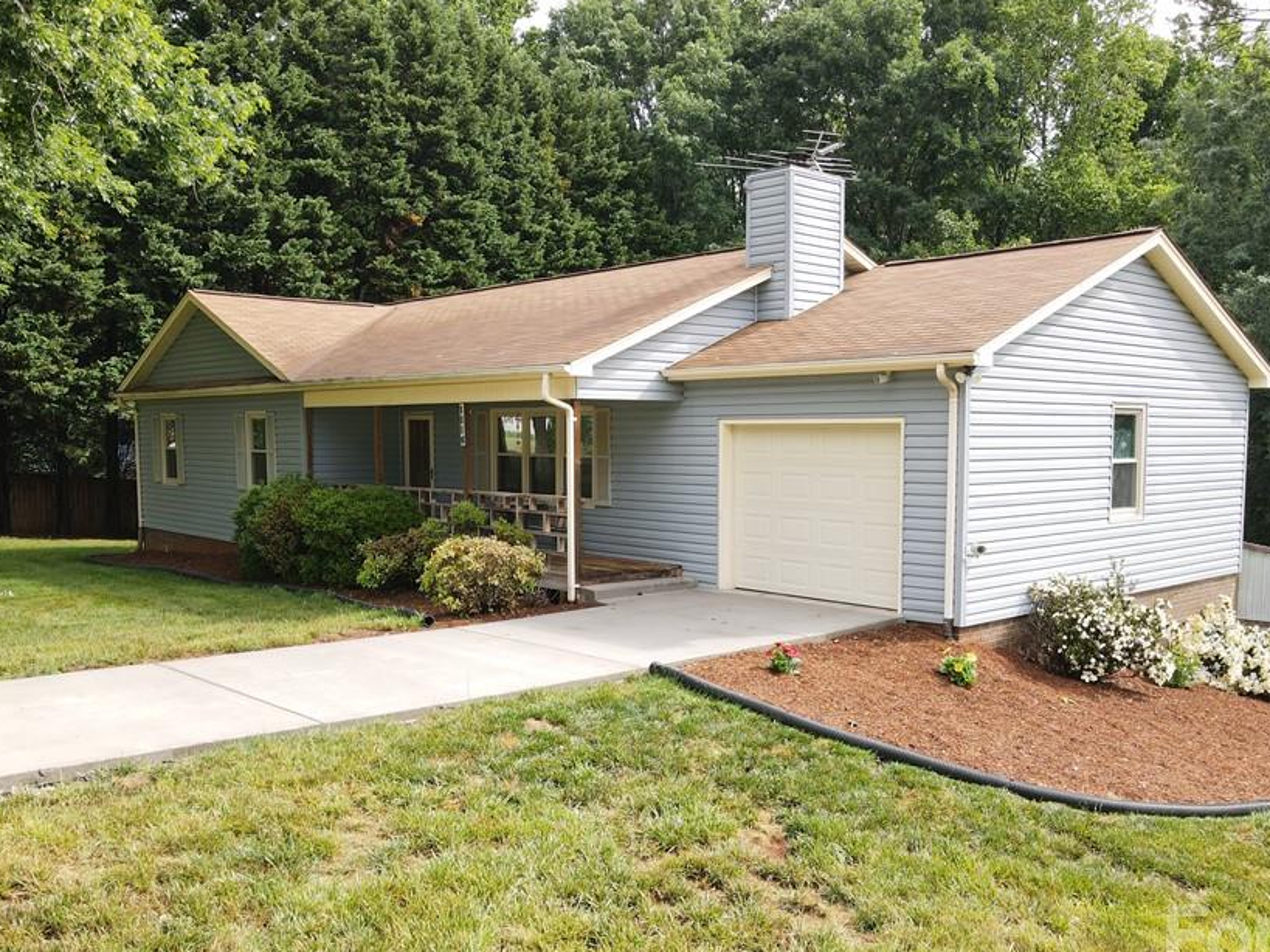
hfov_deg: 59.9
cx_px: 684
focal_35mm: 30
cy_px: 533
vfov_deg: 46.7
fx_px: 1100
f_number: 2.8
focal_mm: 4.5
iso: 100
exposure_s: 1/160
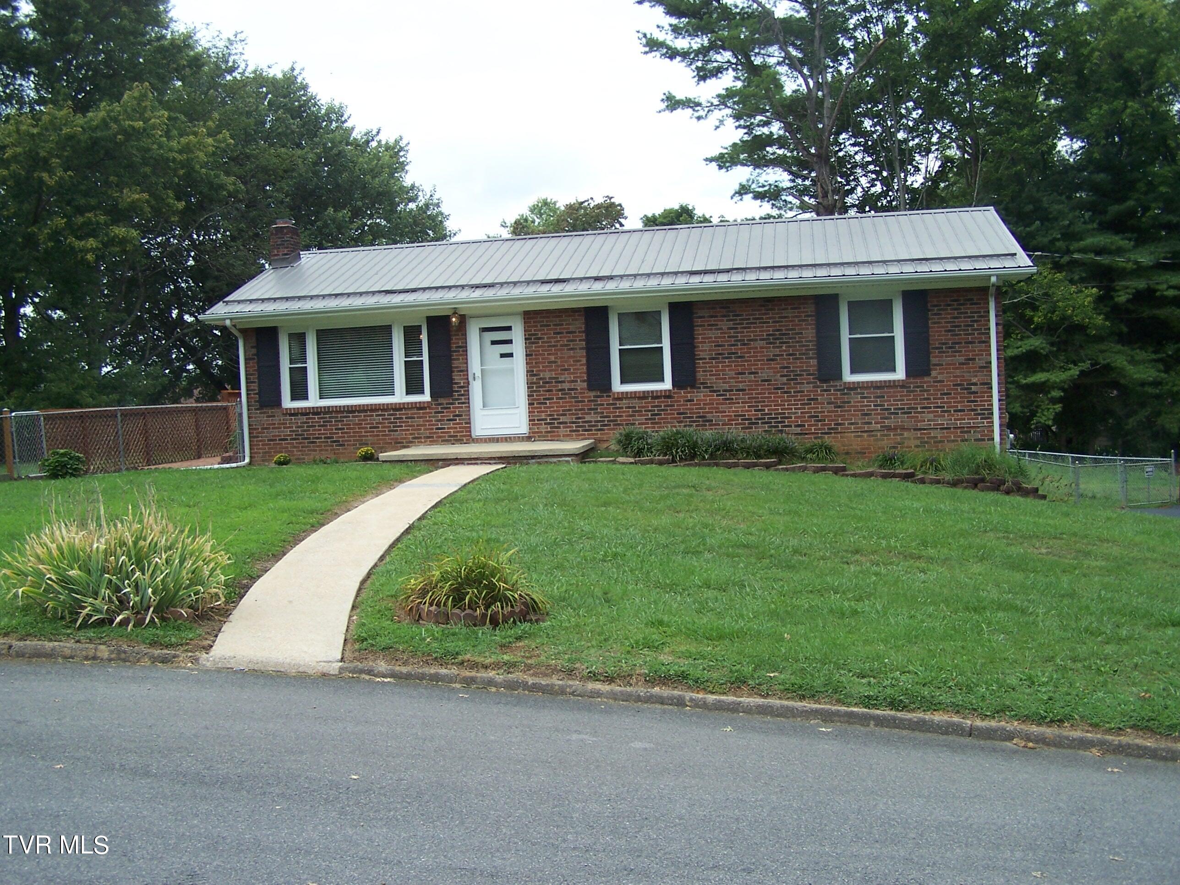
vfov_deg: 37.7
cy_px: 442
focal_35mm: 38
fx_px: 1295
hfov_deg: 49.0
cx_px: 590
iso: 80
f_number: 2.8
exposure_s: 1/750
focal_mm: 6.3
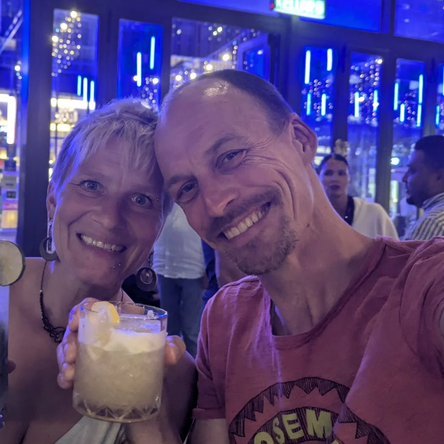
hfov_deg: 41.1
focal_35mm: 40
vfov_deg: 41.7
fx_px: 580
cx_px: 133
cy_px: 185
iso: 882
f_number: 1.85
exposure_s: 1/100
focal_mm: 6.81
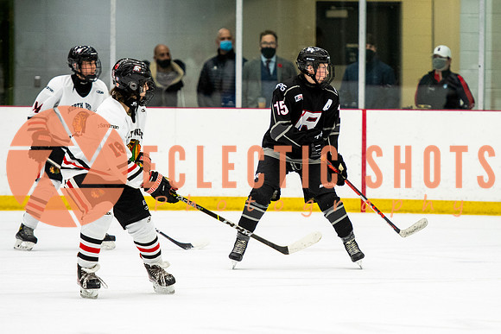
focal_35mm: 326
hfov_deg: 6.3
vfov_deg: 4.2
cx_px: 310
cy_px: 140
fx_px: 4533
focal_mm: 175
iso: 2000
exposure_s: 1/640
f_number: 2.8
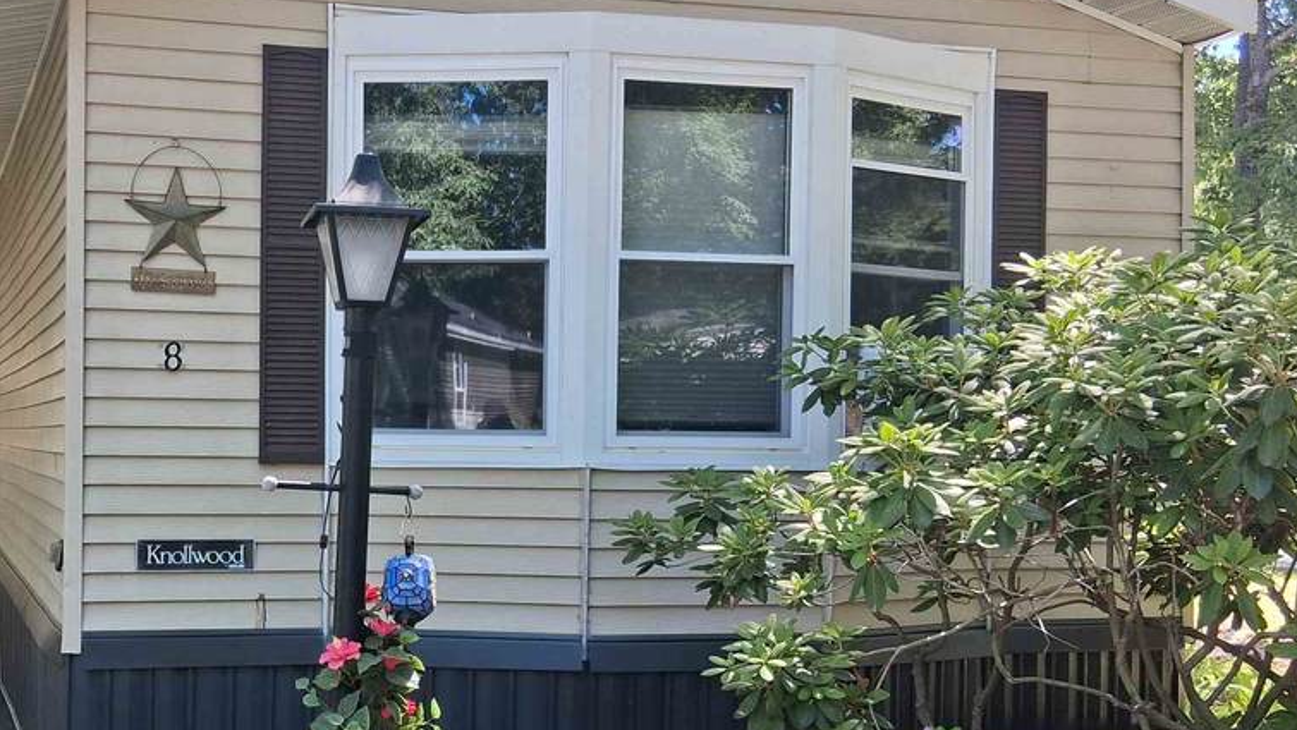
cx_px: 299
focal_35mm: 48
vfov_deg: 24.9
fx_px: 1651
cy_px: 443
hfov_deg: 41.4
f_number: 1.8
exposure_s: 1/120
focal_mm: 3.98
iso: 32
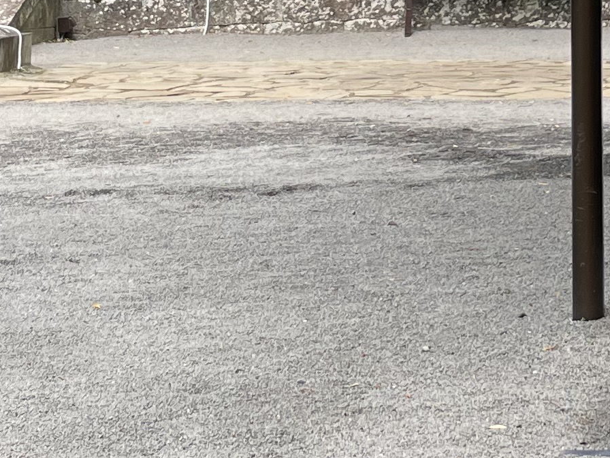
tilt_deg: +8.5
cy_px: -326
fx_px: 2062
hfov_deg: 16.6
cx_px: 544
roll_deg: +0.1
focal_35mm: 117
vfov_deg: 11.8
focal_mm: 4.2
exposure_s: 1/785
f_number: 1.6
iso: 32
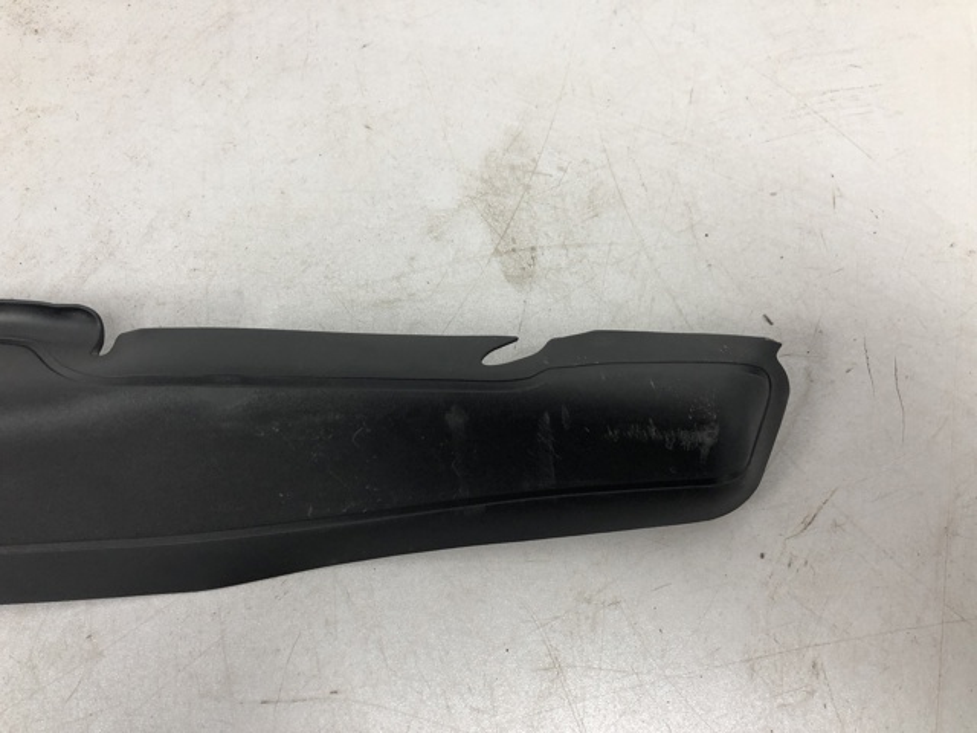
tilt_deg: -72.7
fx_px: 790
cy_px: 366
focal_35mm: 28
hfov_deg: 63.4
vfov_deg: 49.7
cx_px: 488
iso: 32
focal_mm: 4
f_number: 1.8
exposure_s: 1/20
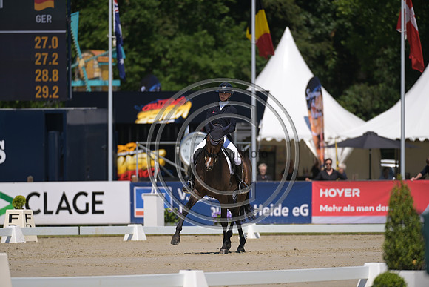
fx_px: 4768
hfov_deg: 5.2
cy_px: 144
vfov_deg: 3.4
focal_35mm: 400
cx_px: 214
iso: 125
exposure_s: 1/1250
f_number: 5
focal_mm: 400
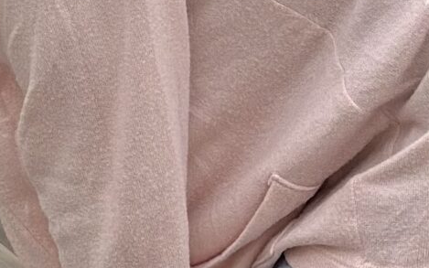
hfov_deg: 7.4
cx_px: -220
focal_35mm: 278
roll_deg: -2.6
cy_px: -113
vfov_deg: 4.7
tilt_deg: -21.0
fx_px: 3250
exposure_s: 1/2028
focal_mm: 6.86
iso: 80
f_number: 1.78
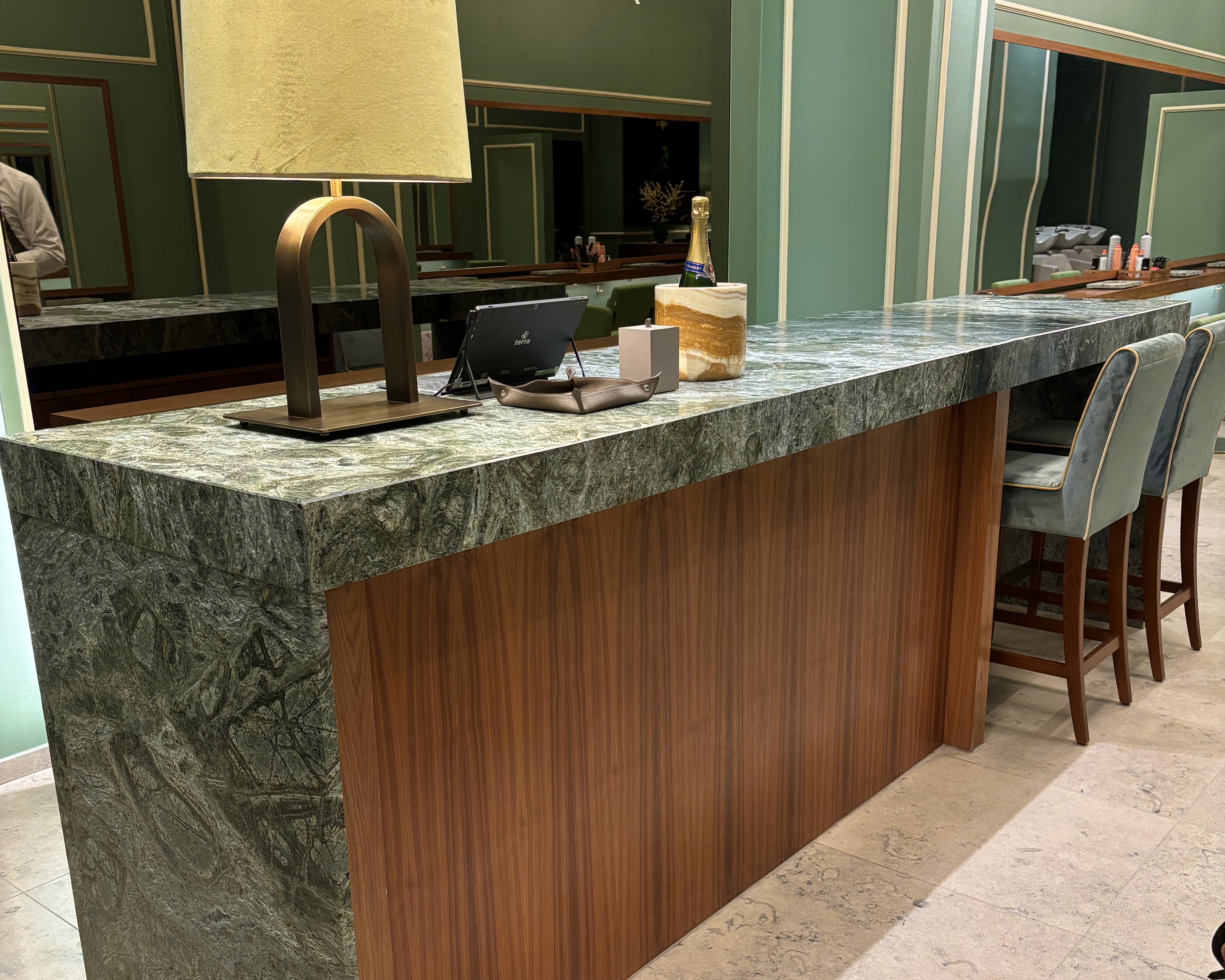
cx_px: 610
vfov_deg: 43.1
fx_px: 1233
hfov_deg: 52.8
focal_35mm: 34
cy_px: 588
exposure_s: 1/50
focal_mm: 5.96
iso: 200
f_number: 1.6
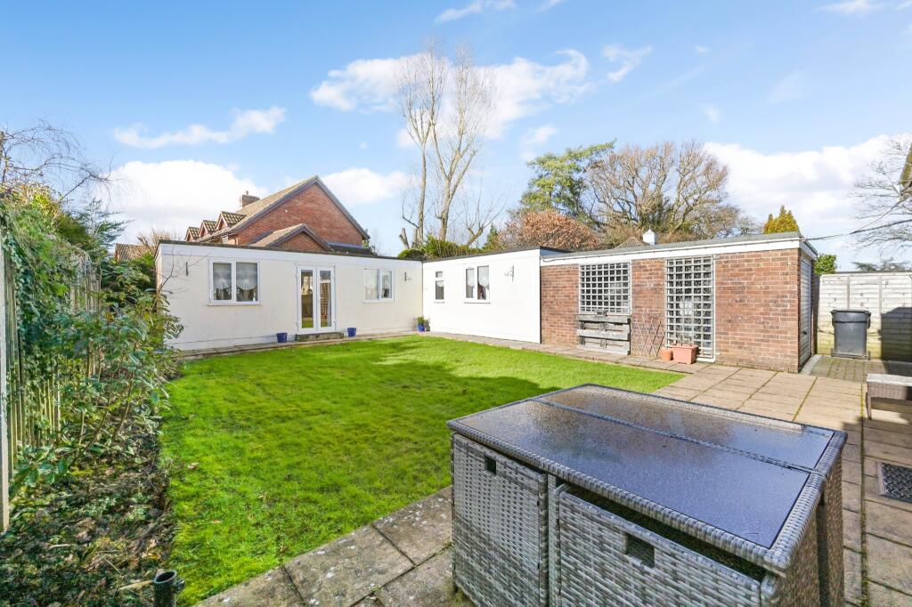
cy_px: 304
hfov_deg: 104.3
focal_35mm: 14
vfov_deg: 81.2
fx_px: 355
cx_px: 456
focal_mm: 14
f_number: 9
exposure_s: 1/1250
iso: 400
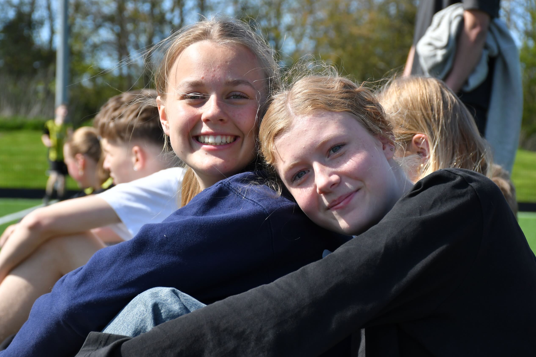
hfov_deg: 17.5
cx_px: 277
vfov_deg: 11.7
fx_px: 1742
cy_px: 166
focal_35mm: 117
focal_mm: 66
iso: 400
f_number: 6.3
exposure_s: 1/1600
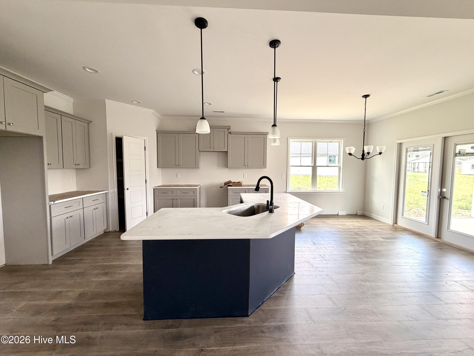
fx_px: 192
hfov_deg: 102.1
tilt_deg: -3.5
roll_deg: -0.6
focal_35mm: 14
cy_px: 178
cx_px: 237
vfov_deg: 85.7
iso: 200
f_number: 2.2
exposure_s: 1/121
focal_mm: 2.22
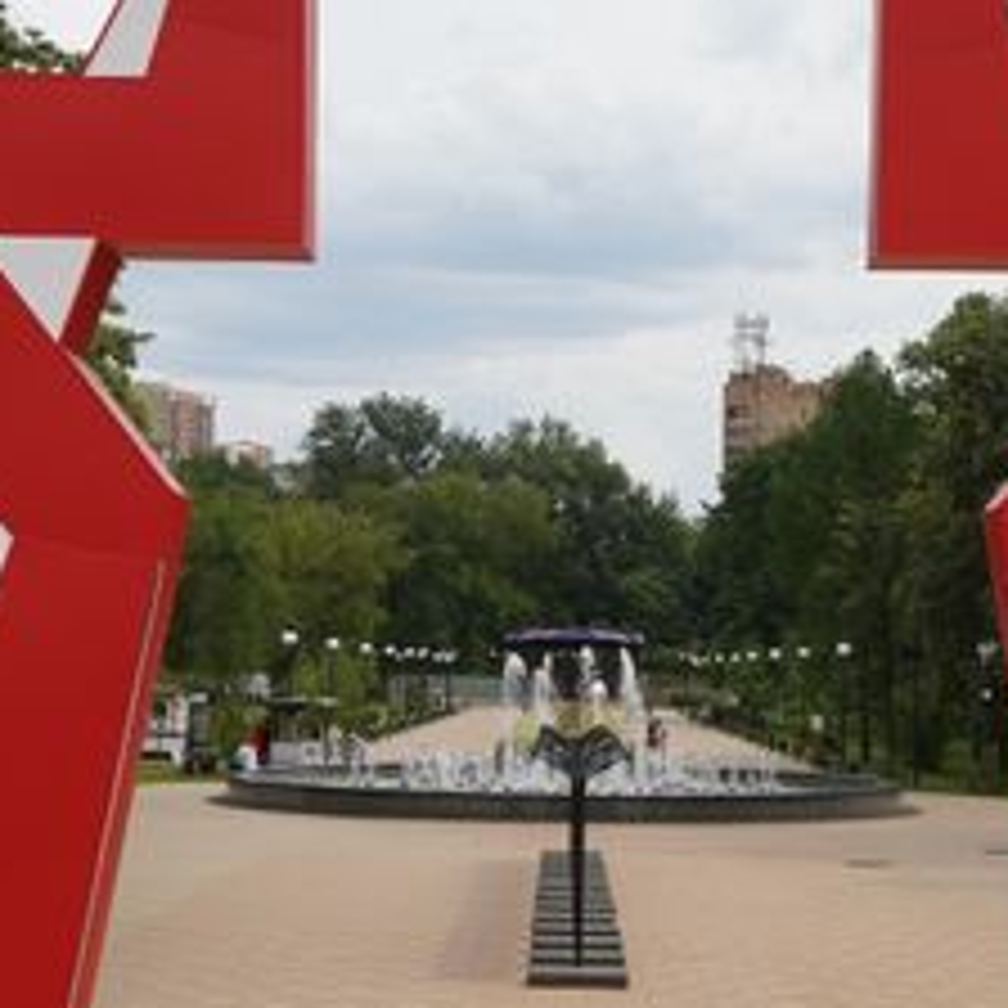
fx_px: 2965
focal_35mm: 90
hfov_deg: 19.3
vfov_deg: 19.3
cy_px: 540
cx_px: 614
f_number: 6.3
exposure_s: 1/400
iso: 100
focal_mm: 34
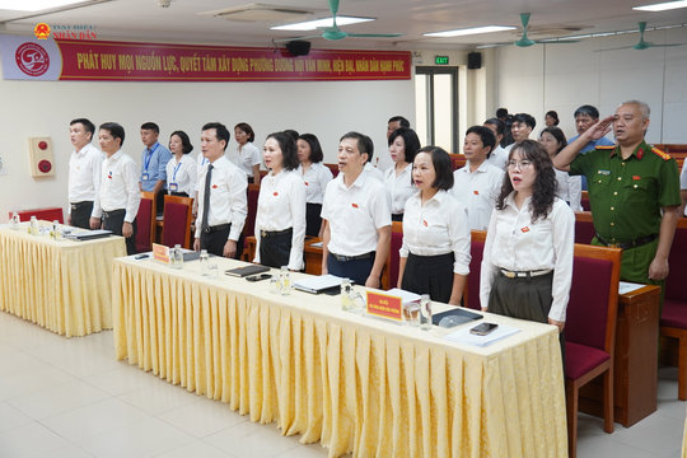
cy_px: 229
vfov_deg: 33.0
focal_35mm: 40
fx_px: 773
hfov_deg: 47.9
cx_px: 344
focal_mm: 27
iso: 500
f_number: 3.2
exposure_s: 1/160
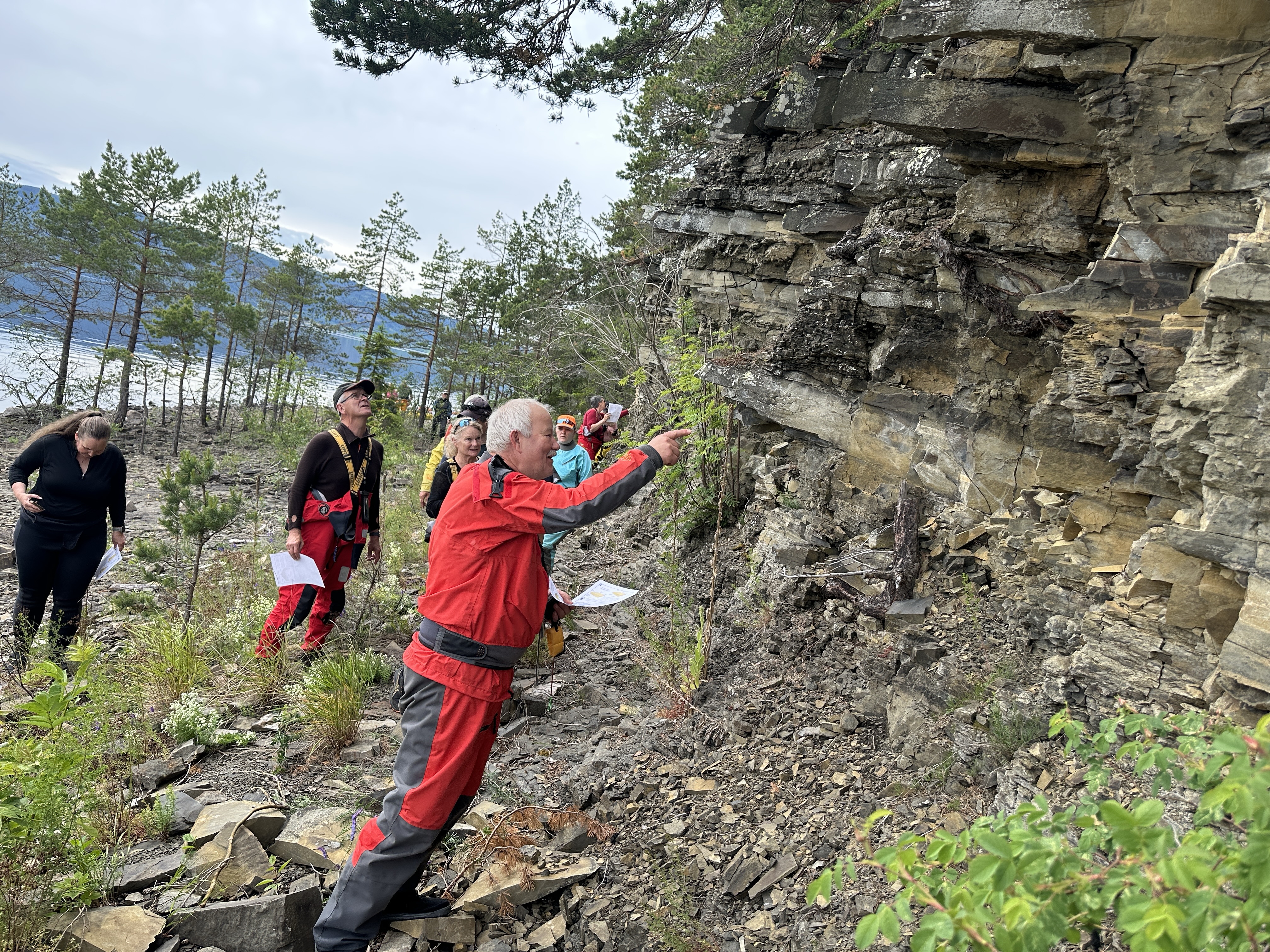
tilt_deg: -4.9
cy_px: 476
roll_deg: -13.1
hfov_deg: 71.6
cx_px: 635
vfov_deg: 56.8
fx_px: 881
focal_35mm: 24
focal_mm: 6.86
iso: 80
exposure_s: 1/1272
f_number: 1.78
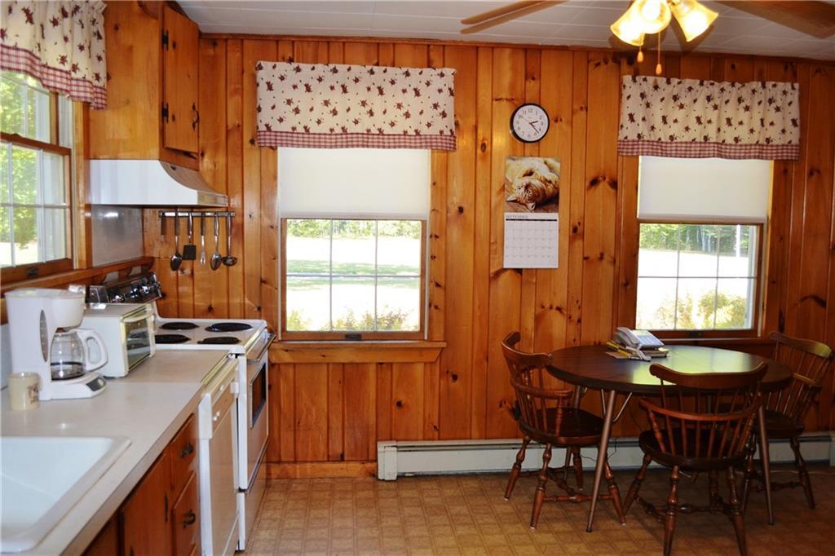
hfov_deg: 61.9
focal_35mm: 30
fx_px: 696
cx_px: 418
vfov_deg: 43.6
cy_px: 278
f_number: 4
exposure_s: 1/100
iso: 400
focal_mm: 20
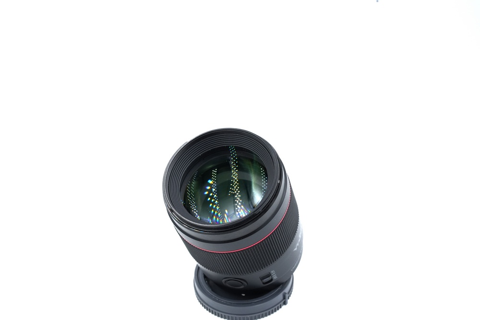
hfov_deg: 36.2
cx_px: 240
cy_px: 160
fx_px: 733
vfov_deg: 24.6
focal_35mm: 55
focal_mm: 55
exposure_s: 1/125
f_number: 14
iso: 800
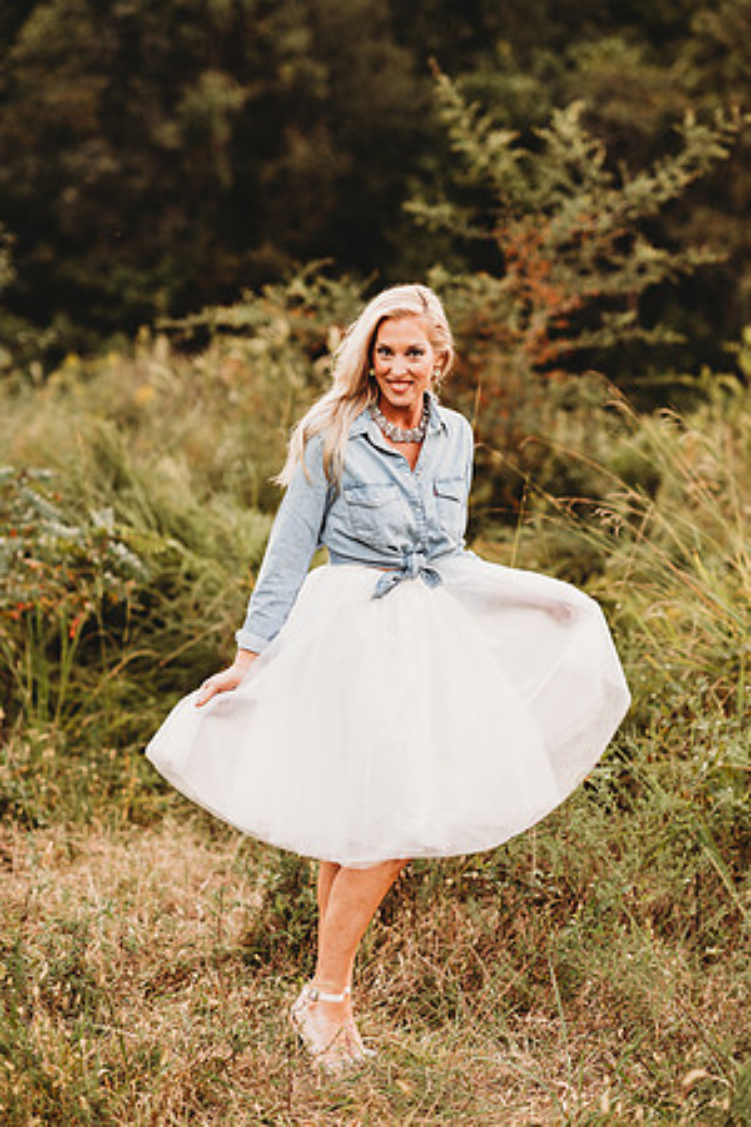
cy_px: 564
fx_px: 2660
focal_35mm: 85
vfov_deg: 23.9
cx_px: 376
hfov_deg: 16.1
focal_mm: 85
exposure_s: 1/125
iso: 125
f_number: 2.2
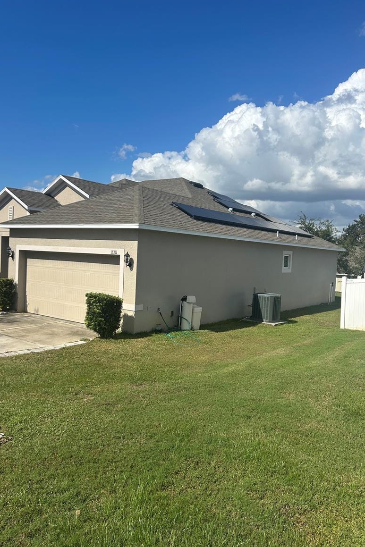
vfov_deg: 65.5
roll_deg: -2.1
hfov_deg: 46.4
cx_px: 193
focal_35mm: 28
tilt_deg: -3.4
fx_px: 426
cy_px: 279
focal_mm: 5.7
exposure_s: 1/6993
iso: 50
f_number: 1.5
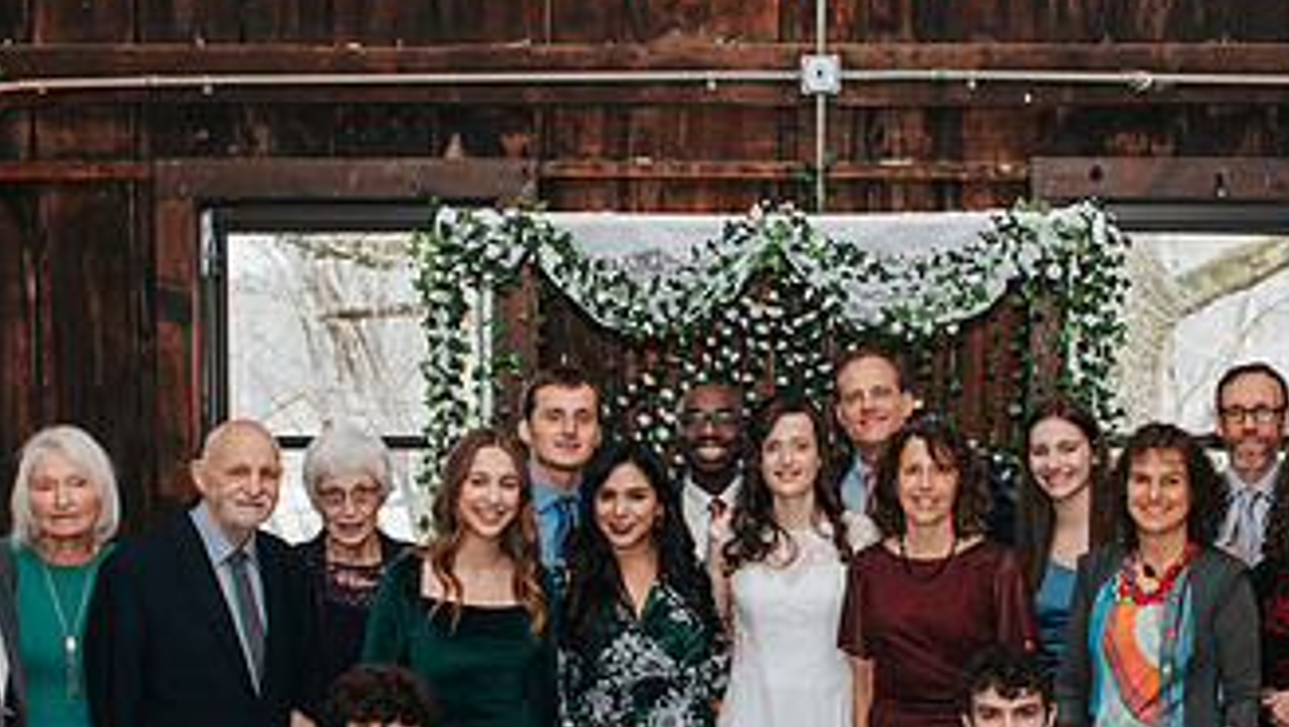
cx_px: 806
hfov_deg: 28.5
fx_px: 2531
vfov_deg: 16.2
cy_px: 632
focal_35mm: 74
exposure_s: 1/200
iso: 1000
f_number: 4.5
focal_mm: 35
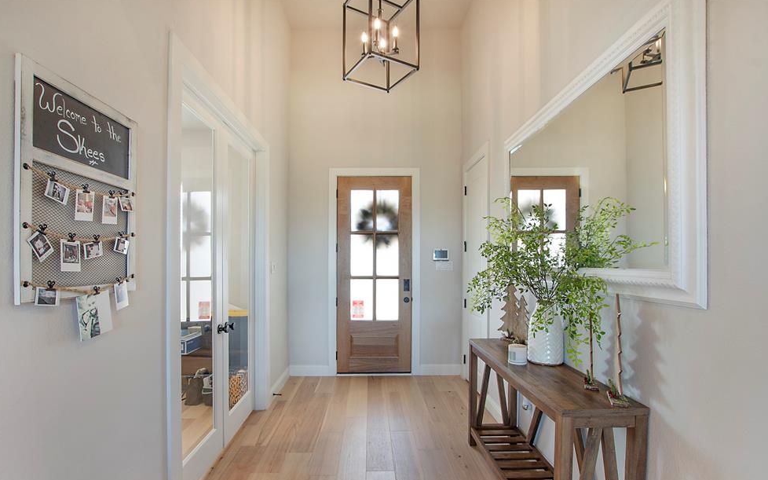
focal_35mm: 16
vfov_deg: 71.1
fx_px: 335
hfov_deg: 97.8
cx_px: 372
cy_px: 263
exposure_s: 1/20
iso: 100
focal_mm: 10
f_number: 7.1
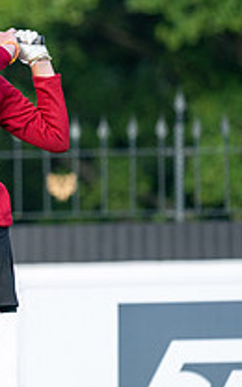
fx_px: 9012
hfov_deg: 1.5
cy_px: 224
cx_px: -290
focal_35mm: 854
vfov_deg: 2.5
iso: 400
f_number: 5
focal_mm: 300
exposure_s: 1/1250
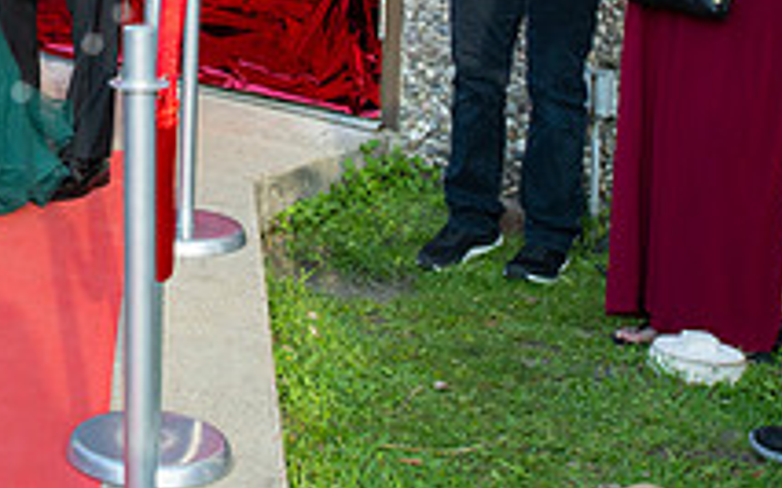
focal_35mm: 97
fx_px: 2067
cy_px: -218
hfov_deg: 20.2
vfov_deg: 12.8
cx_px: -132
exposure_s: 1/250
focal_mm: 35
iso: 160
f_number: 8
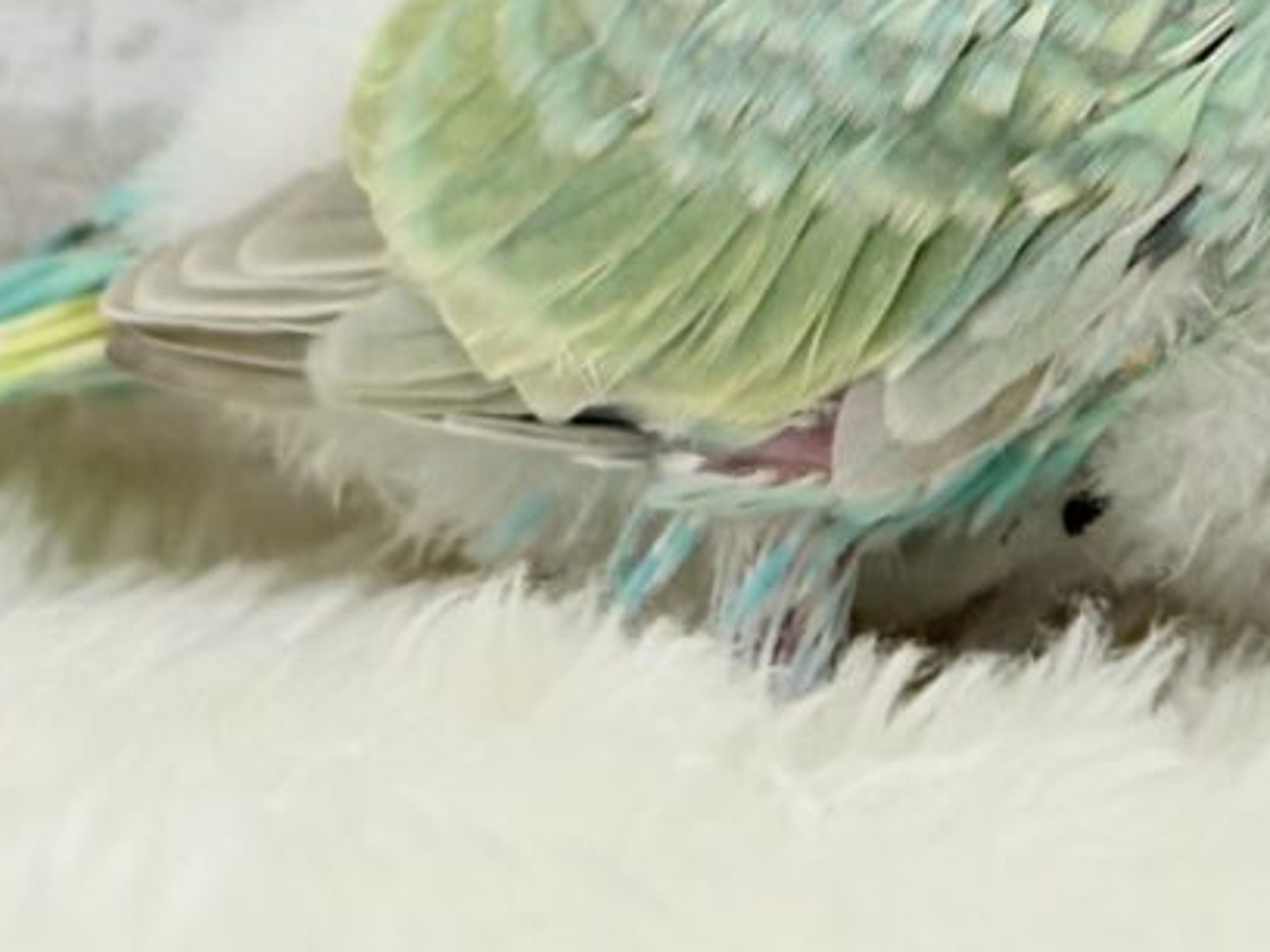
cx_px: 1080
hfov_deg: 12.8
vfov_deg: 9.5
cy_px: -327
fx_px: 5613
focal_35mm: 153
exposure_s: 1/100
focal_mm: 5.96
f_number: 1.6
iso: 80
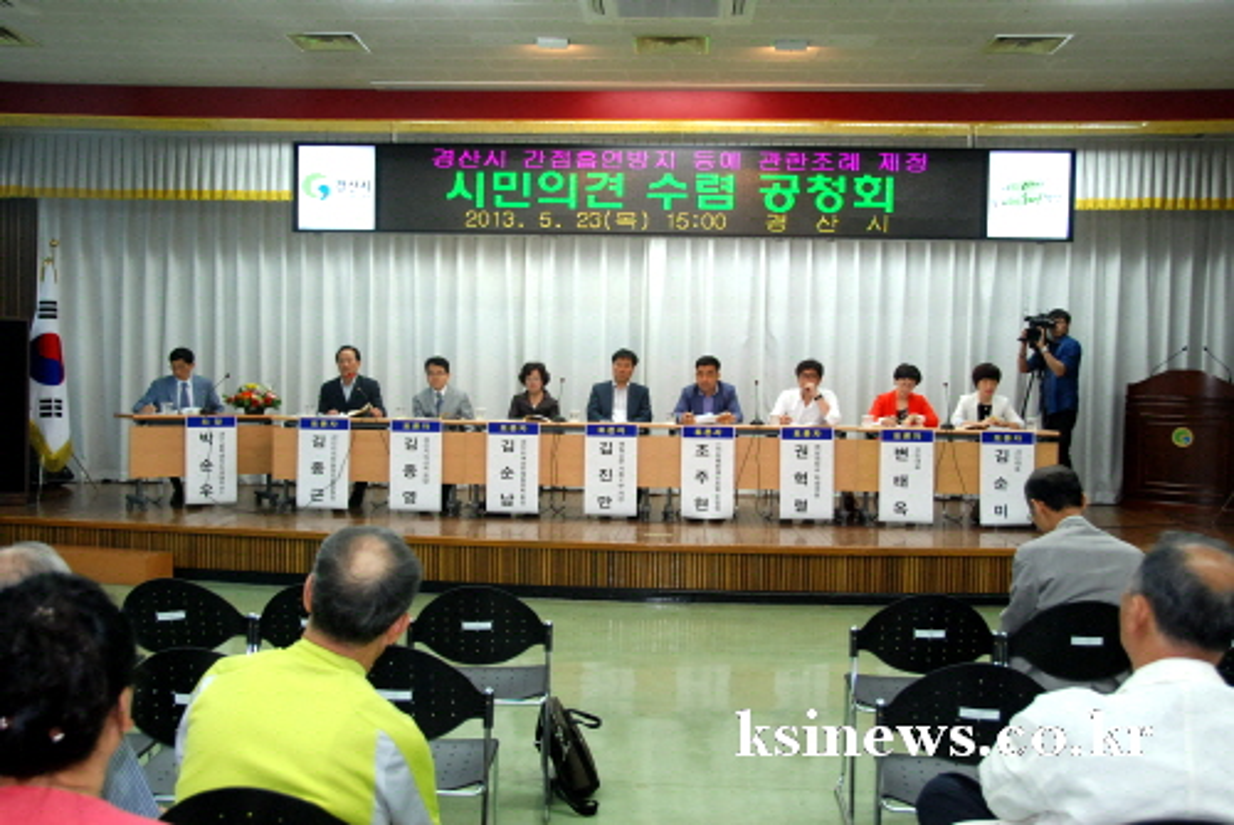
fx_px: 1235
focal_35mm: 36
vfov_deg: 36.9
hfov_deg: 53.1
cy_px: 412
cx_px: 617
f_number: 5
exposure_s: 1/60
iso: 800
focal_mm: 24
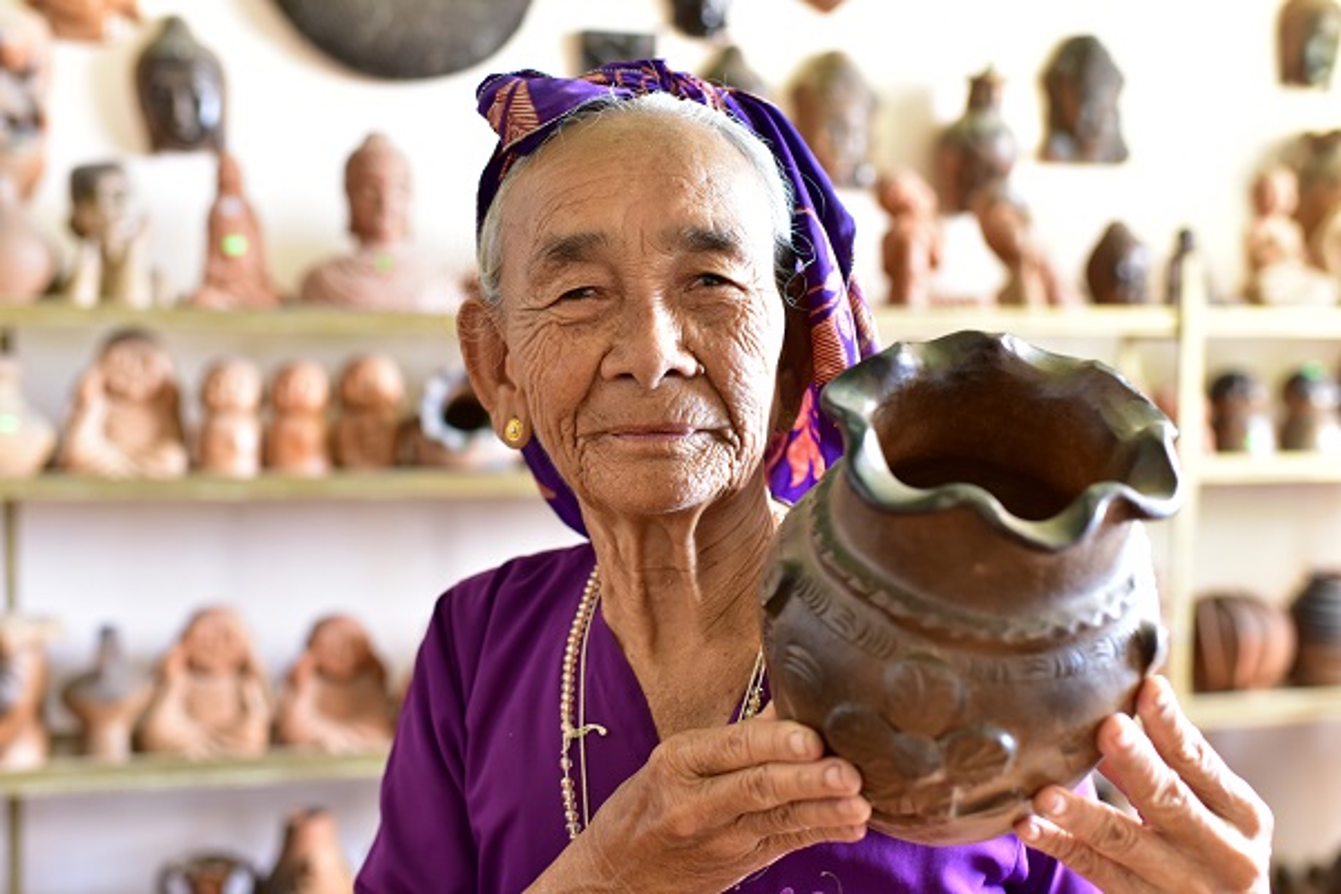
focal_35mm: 35
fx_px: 1304
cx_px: 670
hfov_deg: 54.4
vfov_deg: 37.9
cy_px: 447
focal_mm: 35
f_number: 3.2
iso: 900
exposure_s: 1/40
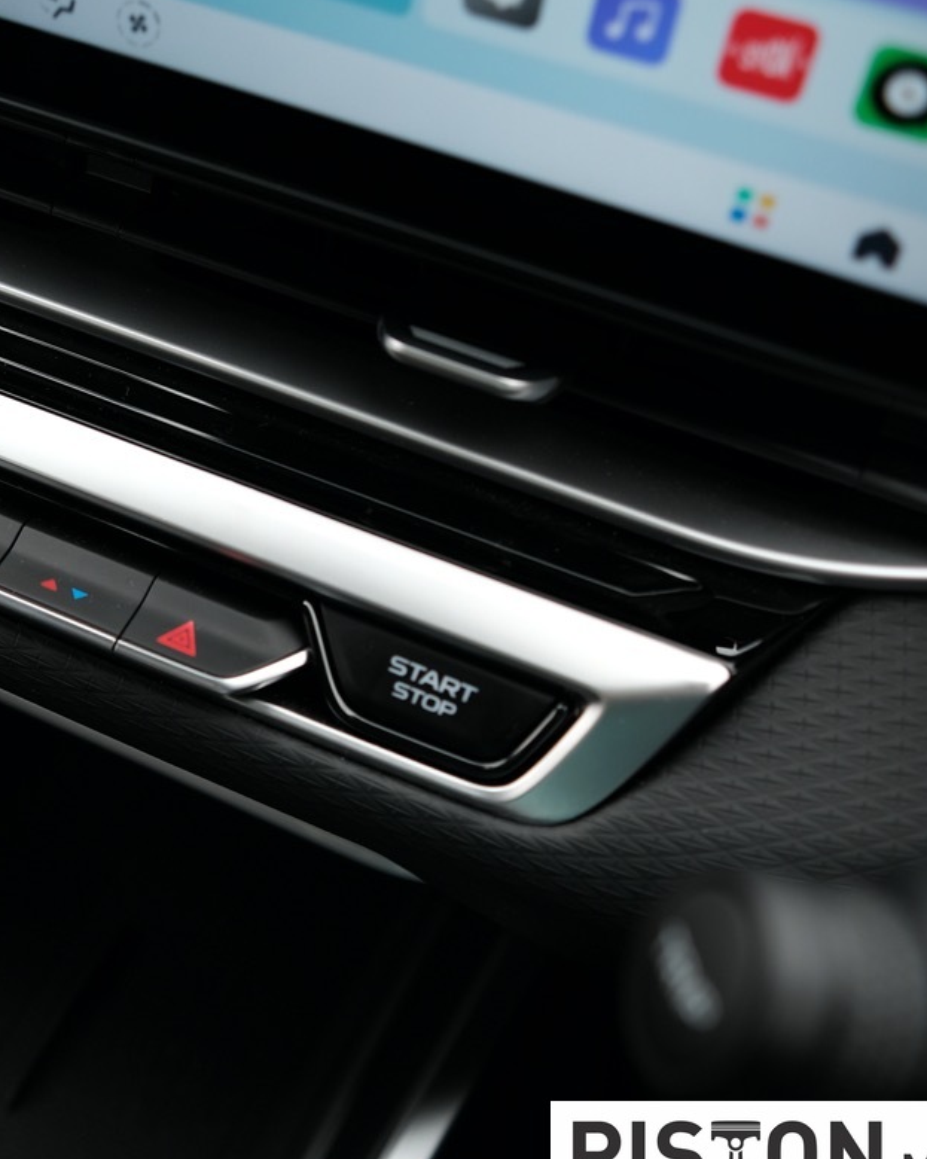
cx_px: 30
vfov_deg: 34.7
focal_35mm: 54
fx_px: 1852
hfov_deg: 26.8
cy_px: 578
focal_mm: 23
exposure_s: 1/125
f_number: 2.5
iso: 160
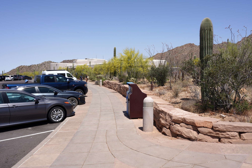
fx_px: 203
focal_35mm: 29
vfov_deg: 45.0
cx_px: 126
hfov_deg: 63.7
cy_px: 84
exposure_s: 1/80
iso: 100
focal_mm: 29
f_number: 20
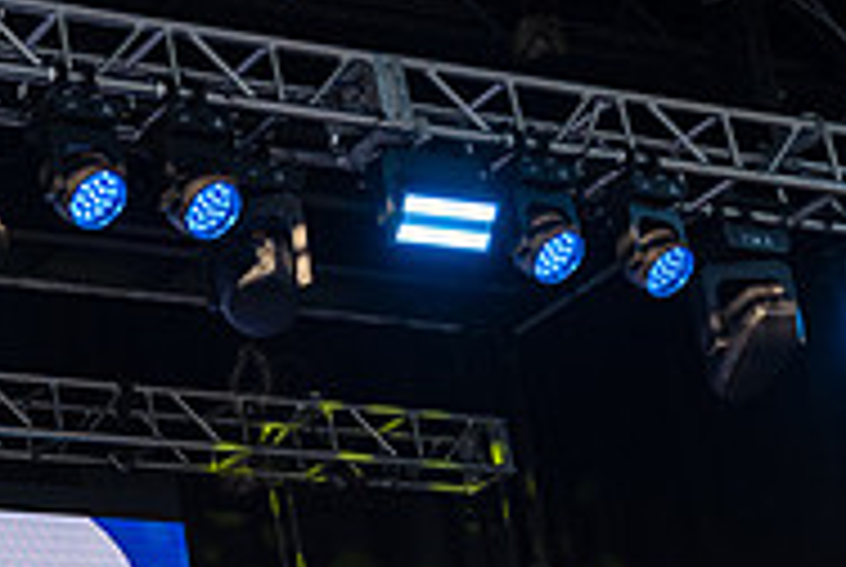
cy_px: 632
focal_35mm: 117
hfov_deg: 16.3
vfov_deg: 11.6
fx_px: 2754
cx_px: -333
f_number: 3.5
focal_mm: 38
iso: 500
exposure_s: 1/500
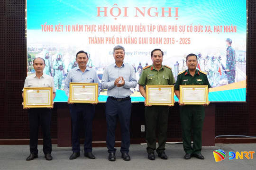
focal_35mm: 40
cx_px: 128
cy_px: 85
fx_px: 288
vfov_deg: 33.0
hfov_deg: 47.9
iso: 1250
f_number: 4
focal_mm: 27
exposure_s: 1/125
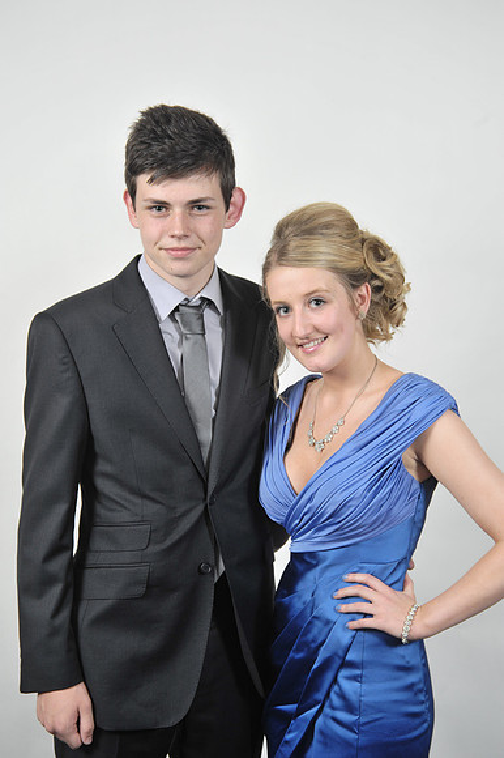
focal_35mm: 65
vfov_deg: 31.0
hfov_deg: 20.9
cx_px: 252
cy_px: 379
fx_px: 1367
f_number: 7.1
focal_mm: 65
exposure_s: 1/160
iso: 1000
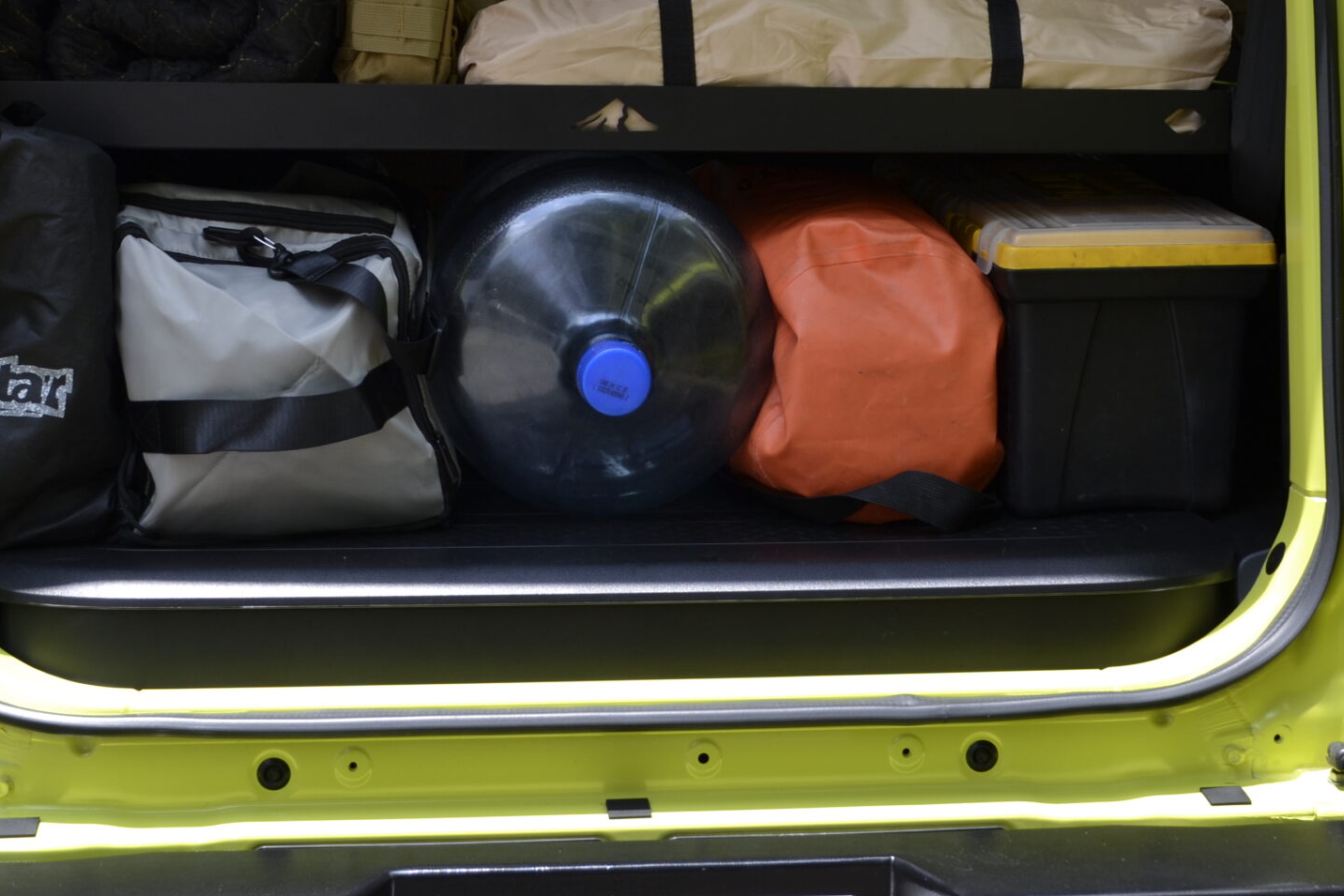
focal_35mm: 59
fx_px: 2203
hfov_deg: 33.9
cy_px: 115
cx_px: 719
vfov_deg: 22.5
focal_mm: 22
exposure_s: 1/125
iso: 100
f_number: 5.6
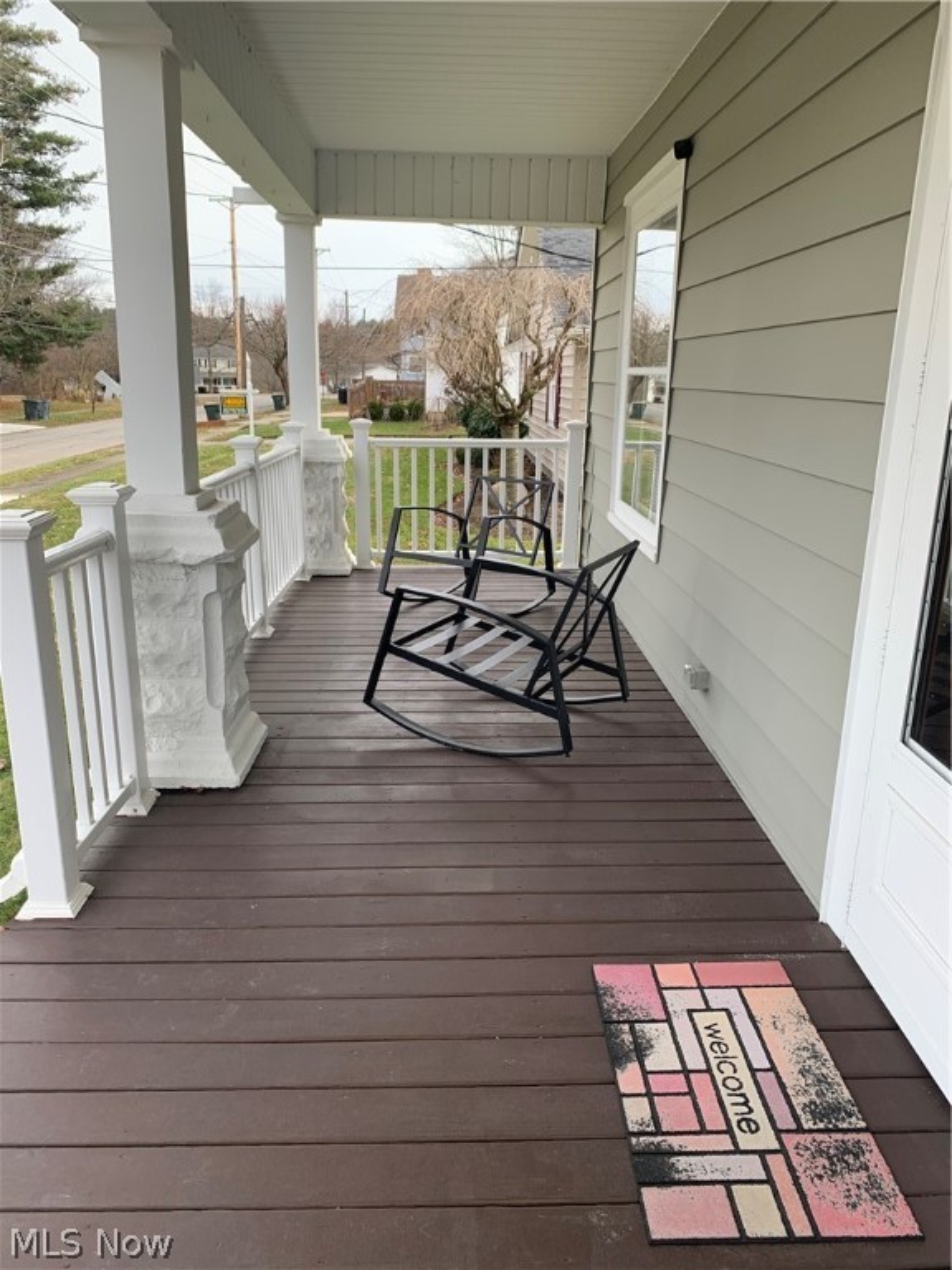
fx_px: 953
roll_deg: -0.8
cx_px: 476
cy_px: 635
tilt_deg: -15.0
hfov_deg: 53.1
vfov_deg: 67.3
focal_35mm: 26
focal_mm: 4.25
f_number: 1.8
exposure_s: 1/314
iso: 25
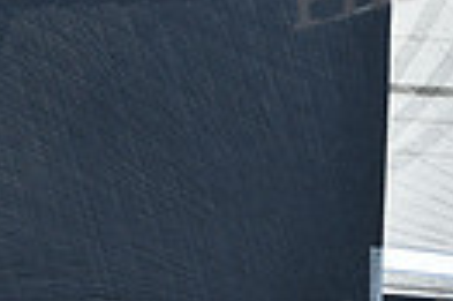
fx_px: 3909
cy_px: 168
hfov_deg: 6.6
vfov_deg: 4.4
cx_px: 111
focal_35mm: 311
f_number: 4.5
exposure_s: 1/1000
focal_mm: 70
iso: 320
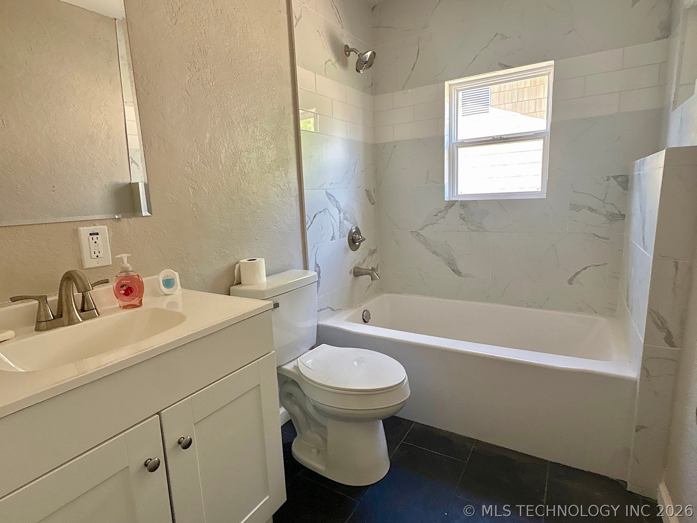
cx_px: 348
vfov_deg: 85.7
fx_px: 282
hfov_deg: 102.1
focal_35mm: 14
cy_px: 262
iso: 160
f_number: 2.2
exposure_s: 1/99
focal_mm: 2.22
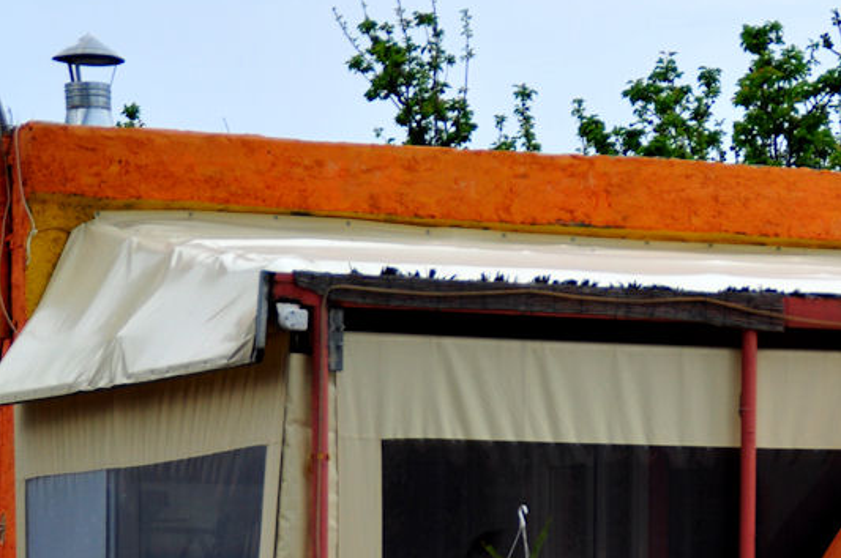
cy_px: 595
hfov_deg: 10.8
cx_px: 770
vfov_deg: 7.2
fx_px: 4410
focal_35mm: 189
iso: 200
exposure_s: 1/250
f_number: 5
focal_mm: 56
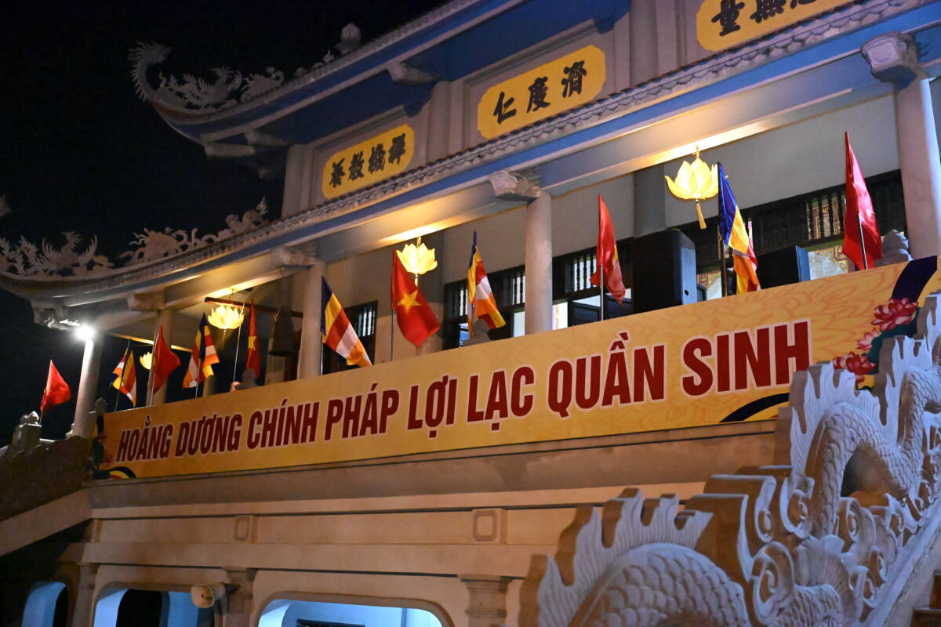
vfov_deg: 38.4
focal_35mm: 34
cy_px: 314
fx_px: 902
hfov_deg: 55.1
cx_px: 470
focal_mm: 34.5
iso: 32000
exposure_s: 1/400
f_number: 2.8
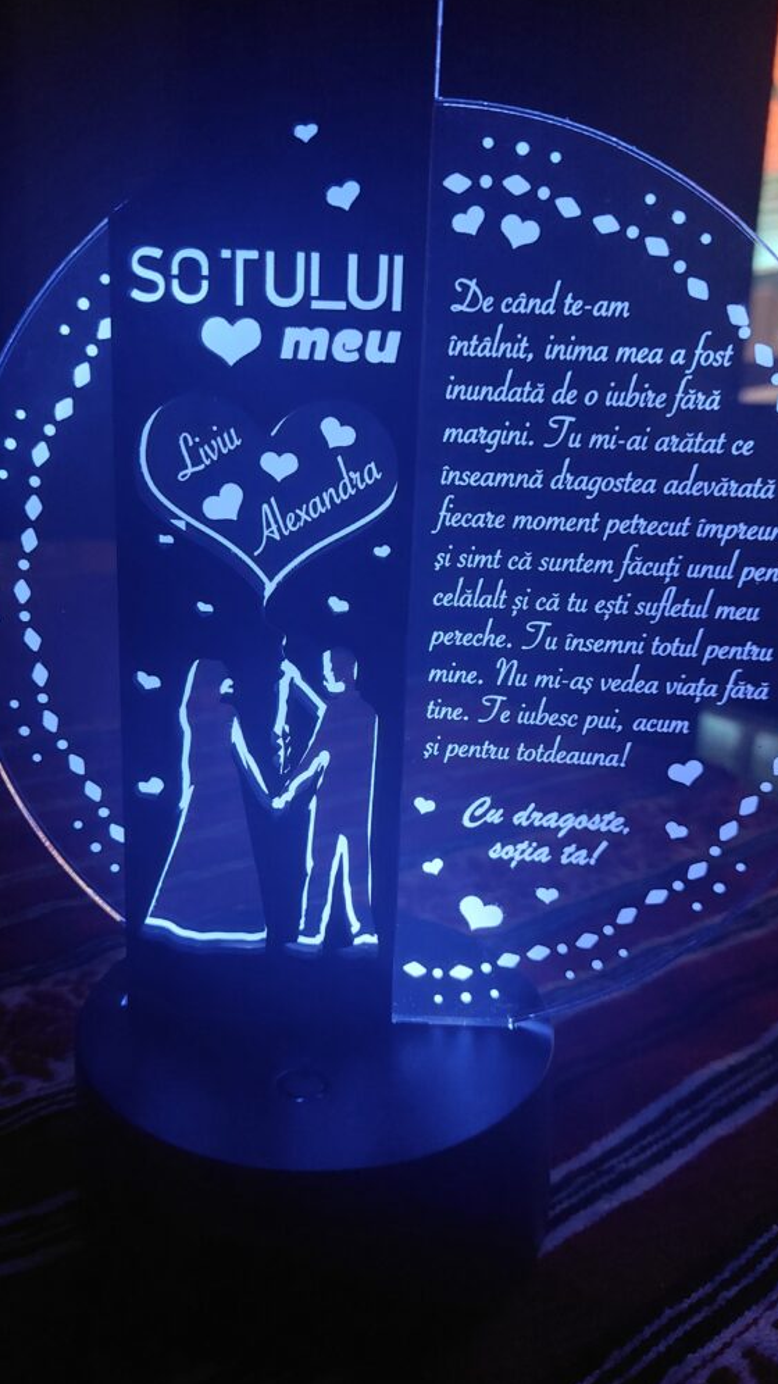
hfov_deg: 41.4
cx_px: 354
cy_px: 679
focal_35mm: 28
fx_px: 1027
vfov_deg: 67.9
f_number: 1.8
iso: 640
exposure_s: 1/25
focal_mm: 5.23
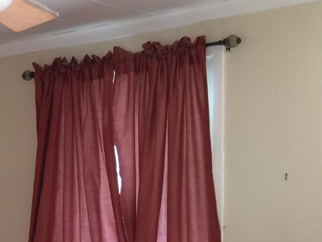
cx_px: -118
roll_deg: -0.2
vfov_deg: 16.1
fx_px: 837
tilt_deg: -2.7
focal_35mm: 90
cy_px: 249
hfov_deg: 19.7
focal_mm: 4.15
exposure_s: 1/15
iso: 50
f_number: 2.2
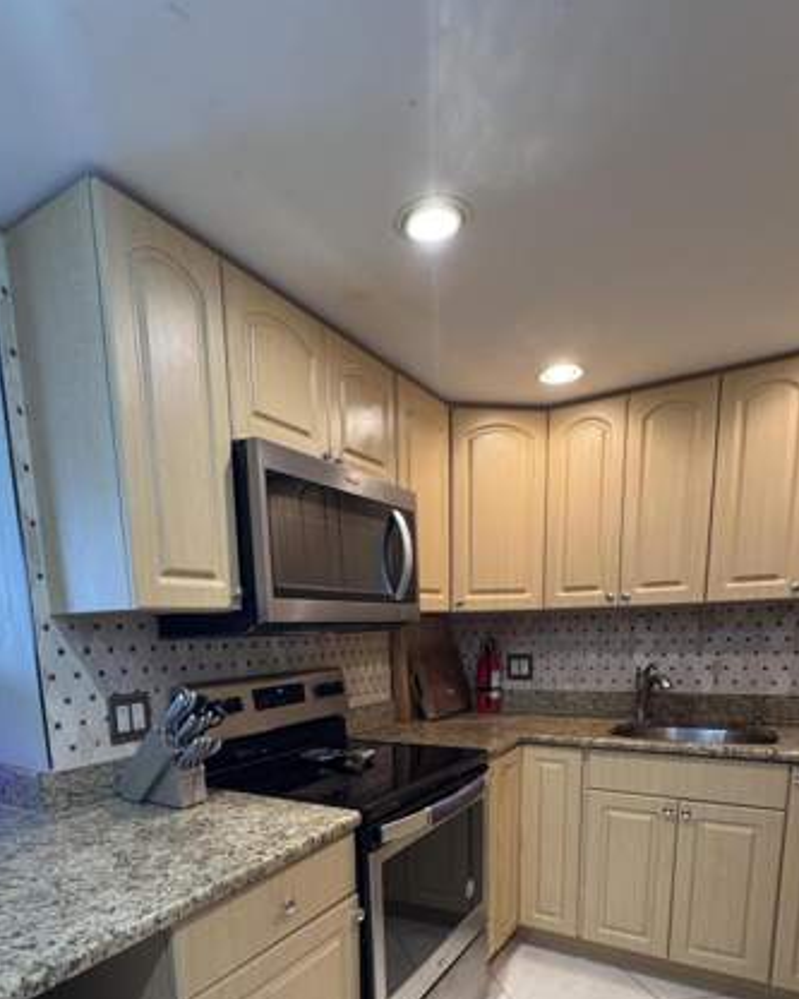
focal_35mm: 21
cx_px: 362
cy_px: 747
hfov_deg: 65.4
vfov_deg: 72.4
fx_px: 621
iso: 200
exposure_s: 1/60
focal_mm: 2.22
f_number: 2.2
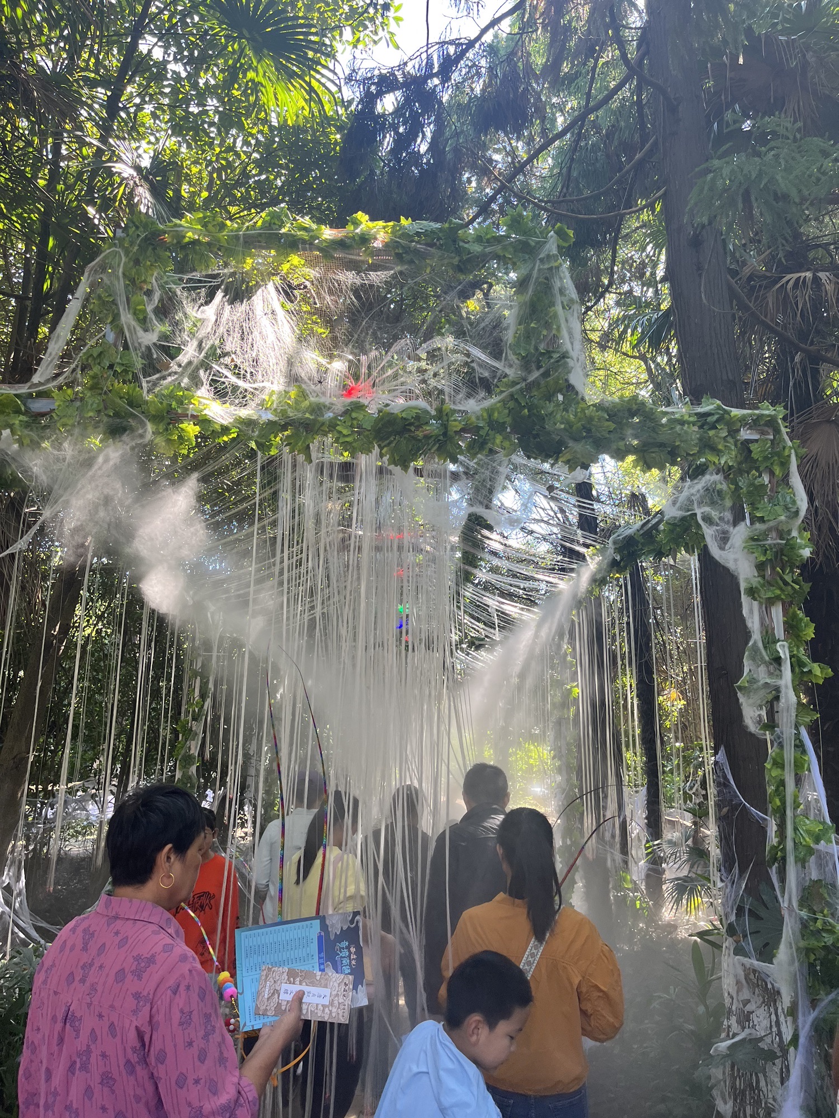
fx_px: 840
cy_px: 559
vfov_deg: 67.3
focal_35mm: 26
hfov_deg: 53.1
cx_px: 420
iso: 64
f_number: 1.6
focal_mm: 5.1
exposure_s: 1/122
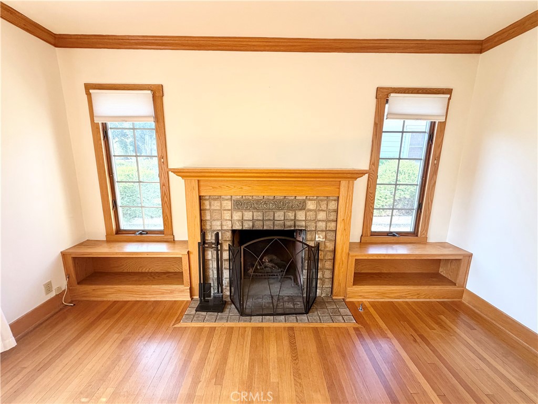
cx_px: 269
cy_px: 202
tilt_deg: -11.3
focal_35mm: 14
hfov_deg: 102.1
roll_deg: -1.1
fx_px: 218
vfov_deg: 85.7
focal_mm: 2.22
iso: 125
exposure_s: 1/121
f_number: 2.2
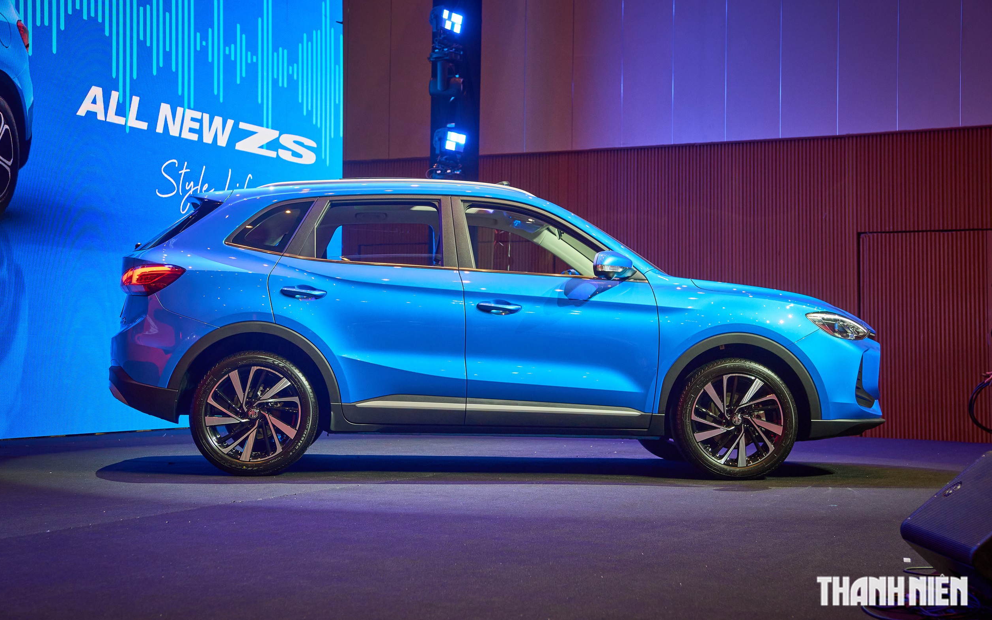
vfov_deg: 23.1
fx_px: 1514
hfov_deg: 36.3
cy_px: 305
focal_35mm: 56
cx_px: 499
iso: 640
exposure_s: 1/125
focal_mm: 36
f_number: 3.2
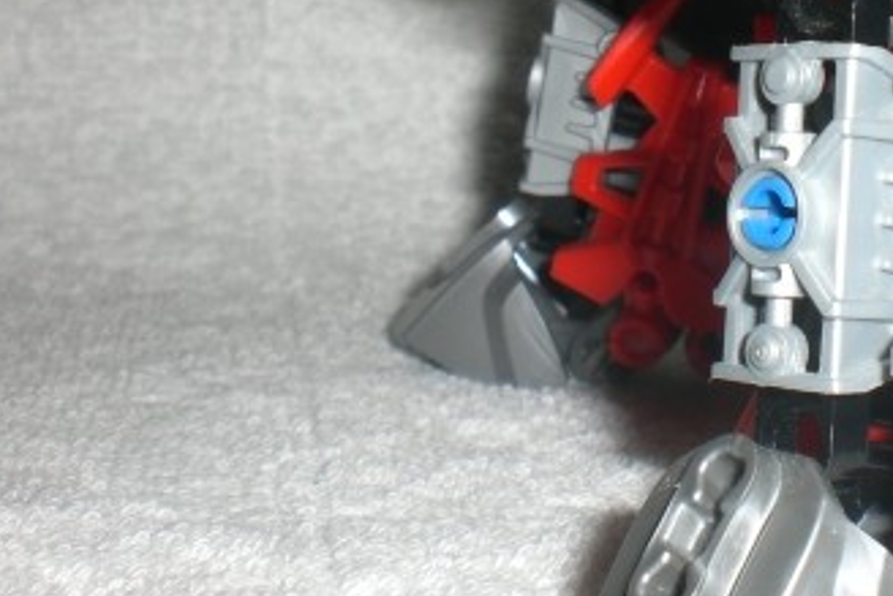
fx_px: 1911
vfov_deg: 17.5
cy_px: 93
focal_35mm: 77
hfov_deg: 25.7
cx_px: 751
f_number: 4.4
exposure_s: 1/60
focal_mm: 6.3
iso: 50
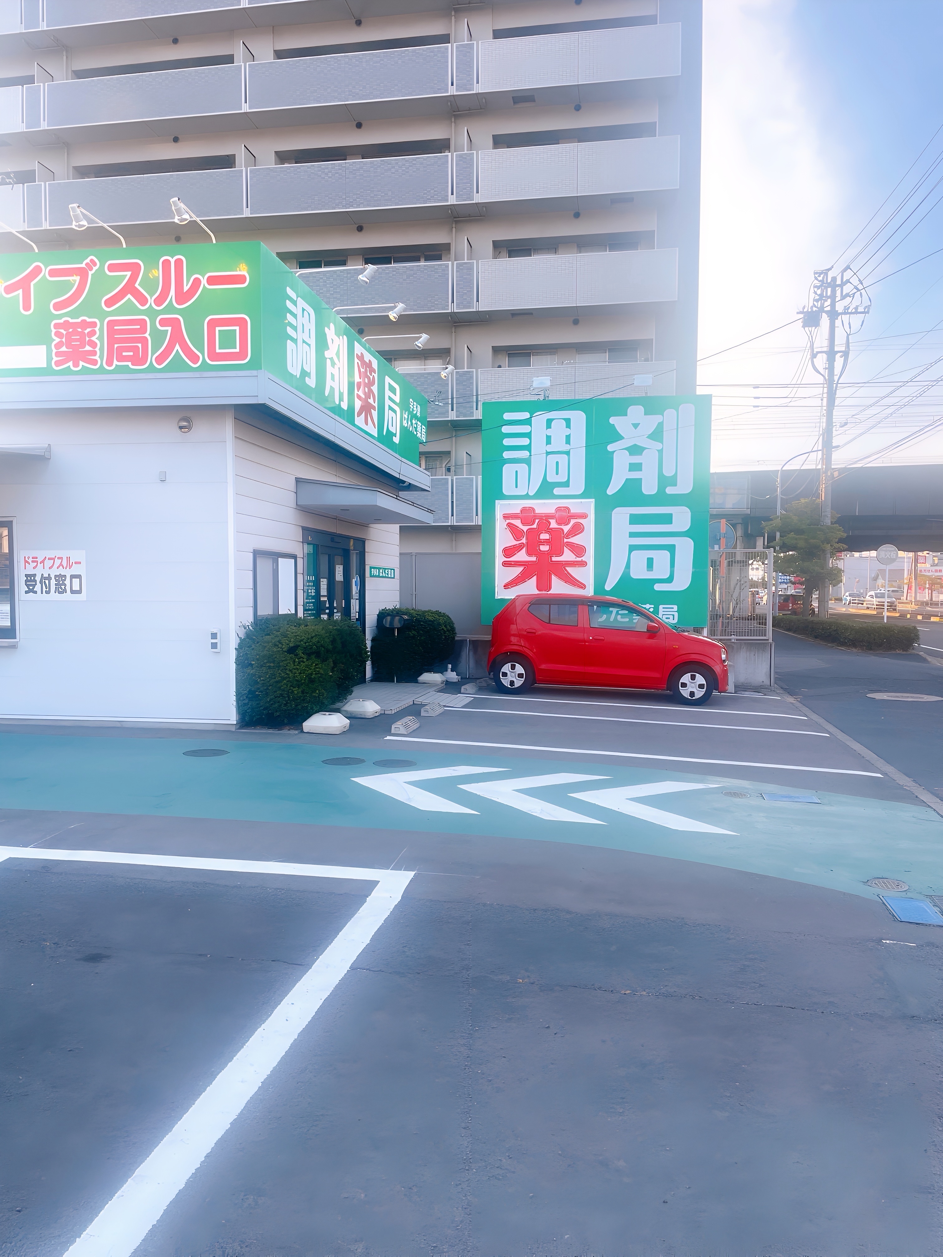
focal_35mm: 26
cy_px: 628
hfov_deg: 53.1
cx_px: 472
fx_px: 944
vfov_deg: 67.3
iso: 32
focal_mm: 4.2
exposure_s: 1/485
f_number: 1.6
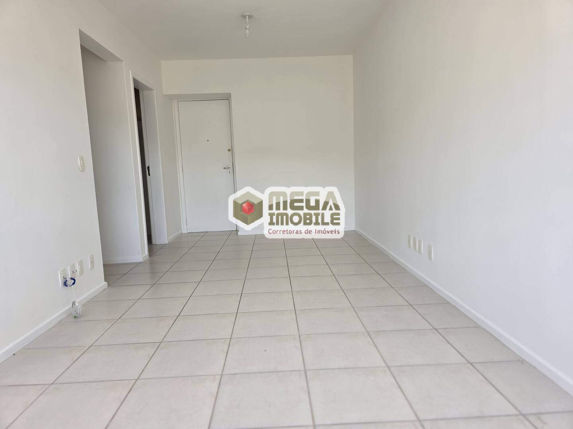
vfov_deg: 58.9
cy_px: 214
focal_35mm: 23
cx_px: 286
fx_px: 381
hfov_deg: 73.9
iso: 40
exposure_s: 1/180
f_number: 1.7
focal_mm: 6.3
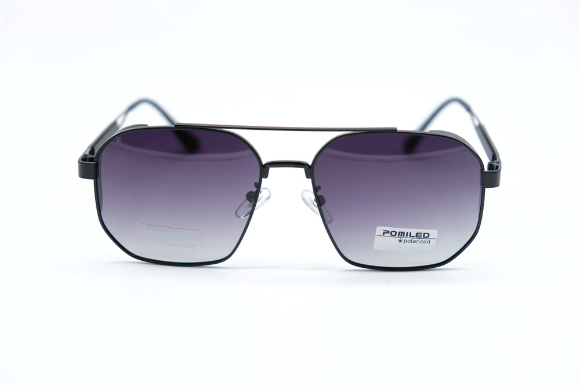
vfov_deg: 19.7
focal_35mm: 69
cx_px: 290
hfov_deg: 29.3
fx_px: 1111
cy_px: 193
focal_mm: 46.3
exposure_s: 1/140
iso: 160
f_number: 4
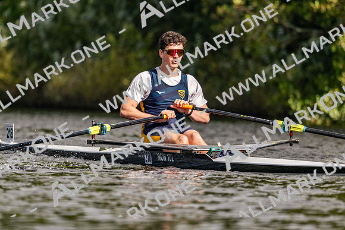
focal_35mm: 600
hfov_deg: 3.4
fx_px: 5754
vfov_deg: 2.3
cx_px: 172
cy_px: 115
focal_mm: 400
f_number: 4.5
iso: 250
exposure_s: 1/2000
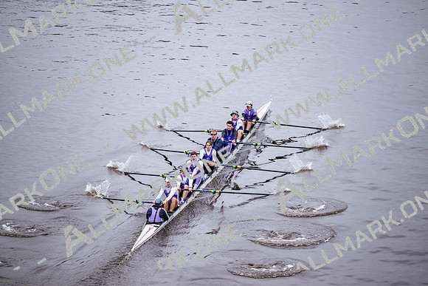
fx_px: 2021
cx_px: 214
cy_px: 143
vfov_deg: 8.1
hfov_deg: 12.1
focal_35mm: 170
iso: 1600
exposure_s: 1/2000
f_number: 2.8
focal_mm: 170
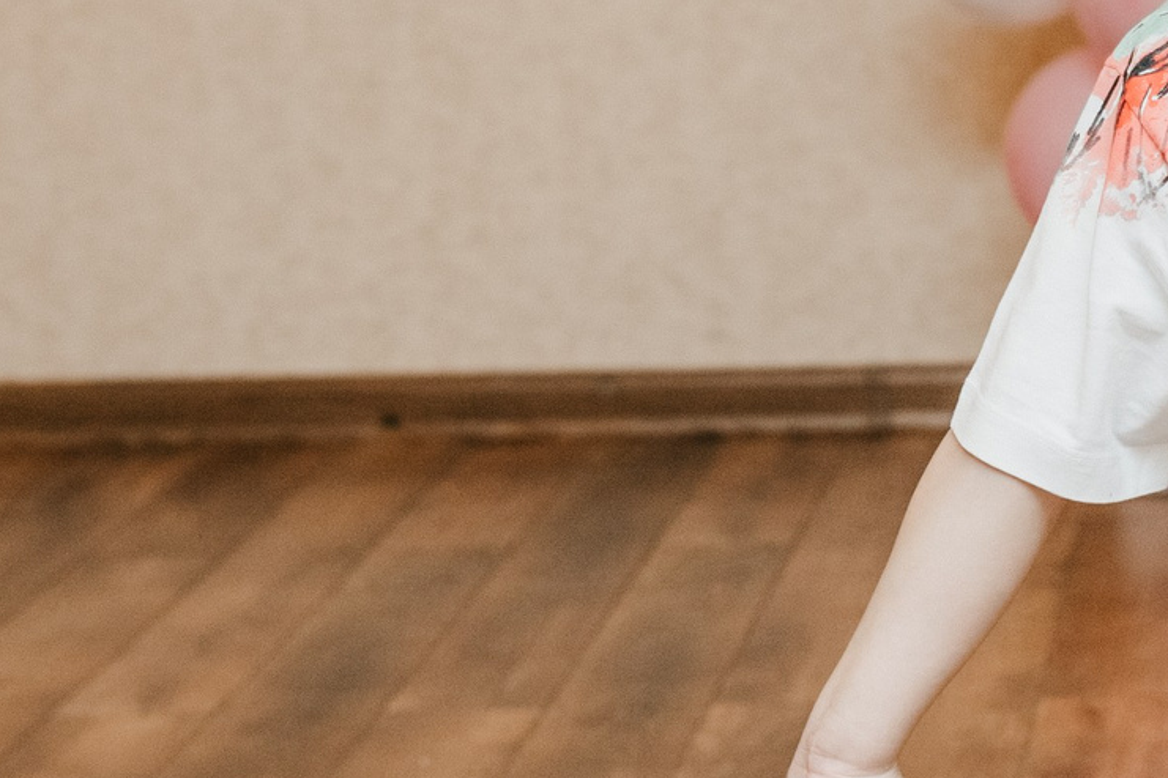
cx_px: 1318
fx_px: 5158
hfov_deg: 12.7
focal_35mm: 159
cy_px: 209
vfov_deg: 8.6
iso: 250
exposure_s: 1/160
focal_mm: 45
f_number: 4
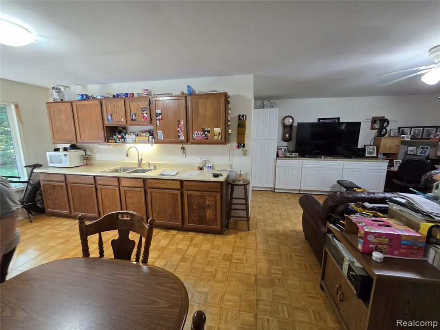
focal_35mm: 13
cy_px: 165
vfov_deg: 89.9
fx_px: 165
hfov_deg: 106.2
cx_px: 220
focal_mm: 2.2
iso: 500
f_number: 2.2
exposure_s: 1/60
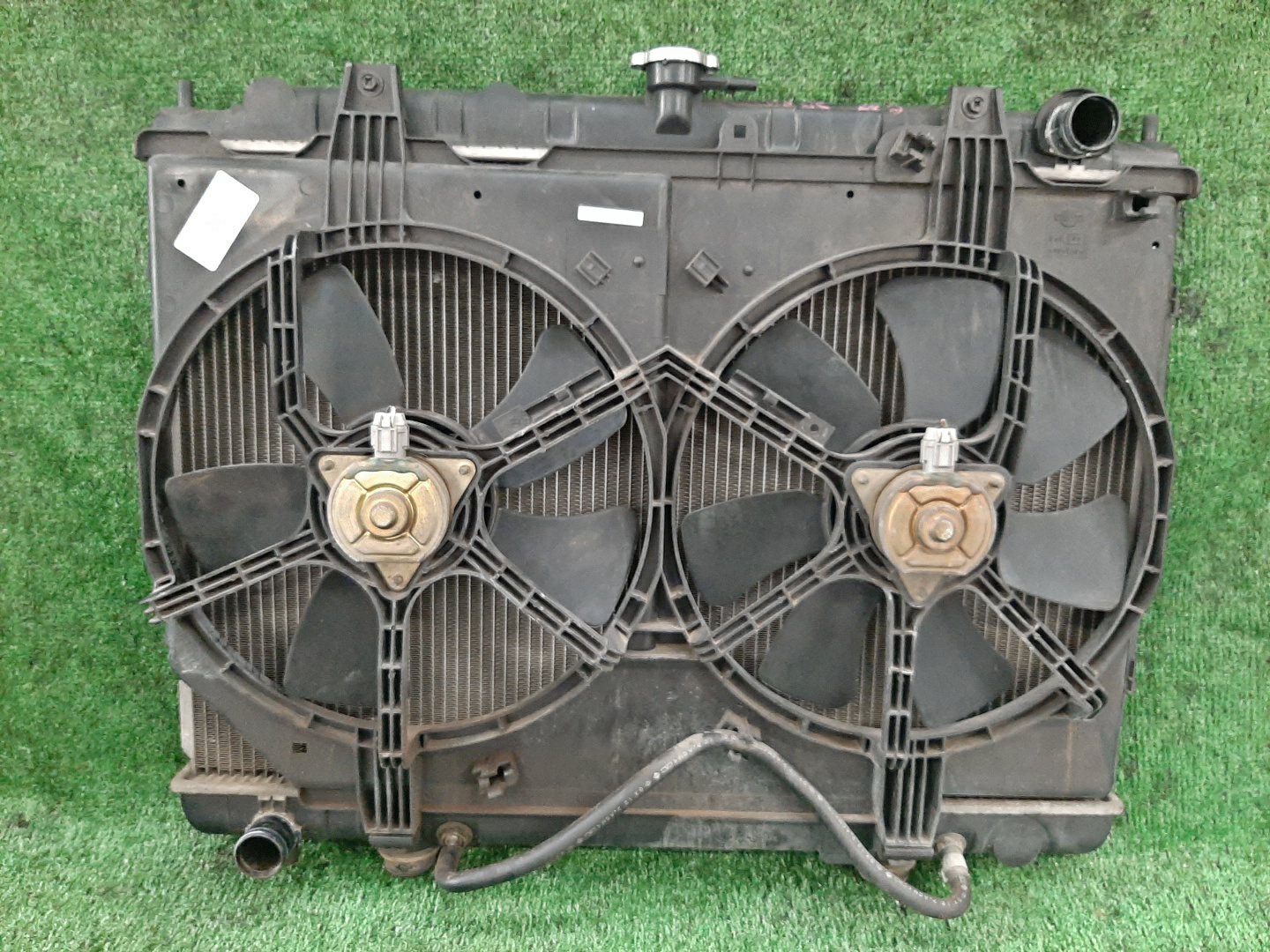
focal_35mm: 26
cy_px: 476
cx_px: 635
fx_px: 954
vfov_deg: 53.1
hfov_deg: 67.3
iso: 403
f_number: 1.7
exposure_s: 1/25
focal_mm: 3.93
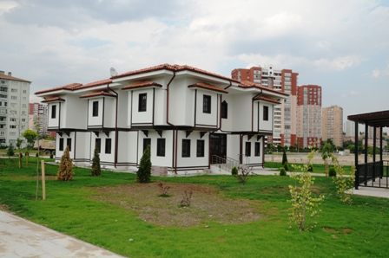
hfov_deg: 57.3
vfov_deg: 39.9
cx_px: 194
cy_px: 129
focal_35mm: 33
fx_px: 356
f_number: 11
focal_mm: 22
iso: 500
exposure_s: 1/250
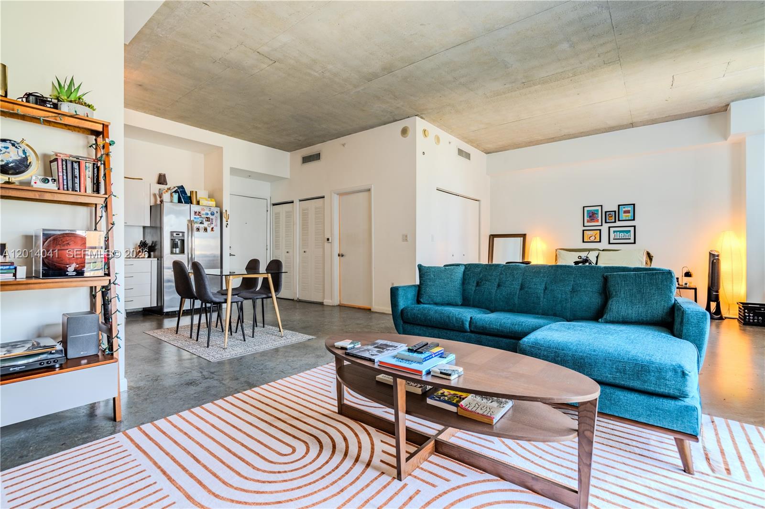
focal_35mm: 16
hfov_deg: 96.7
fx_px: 340
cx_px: 382
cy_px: 254
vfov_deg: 73.7
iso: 160
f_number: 5.6
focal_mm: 16
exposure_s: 1/400
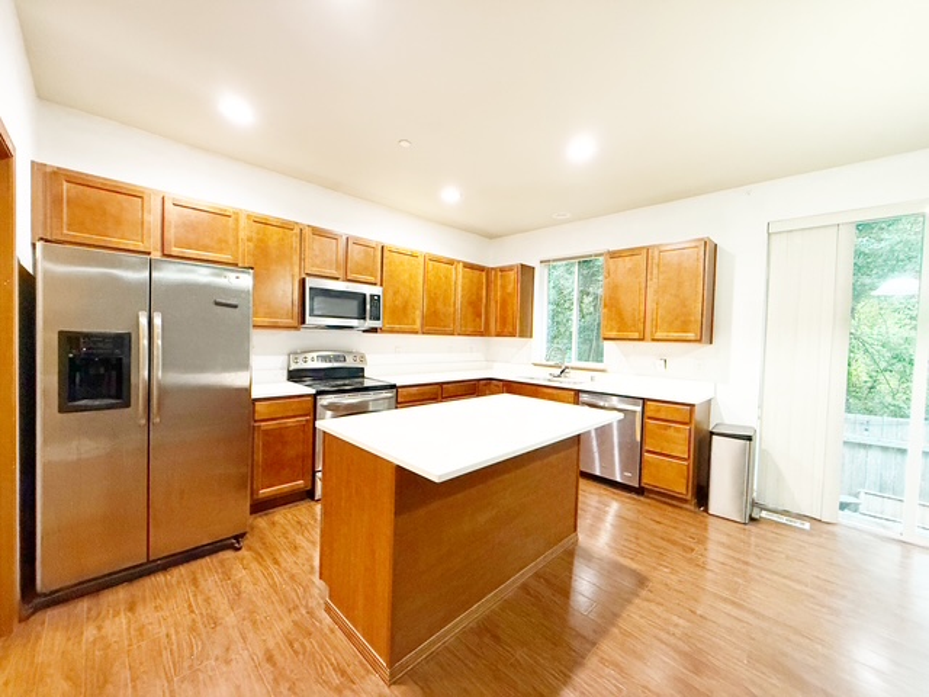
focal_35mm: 14
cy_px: 348
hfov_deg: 102.1
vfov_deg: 85.7
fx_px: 376
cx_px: 464
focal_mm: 2.22
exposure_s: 1/60
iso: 500
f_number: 2.2
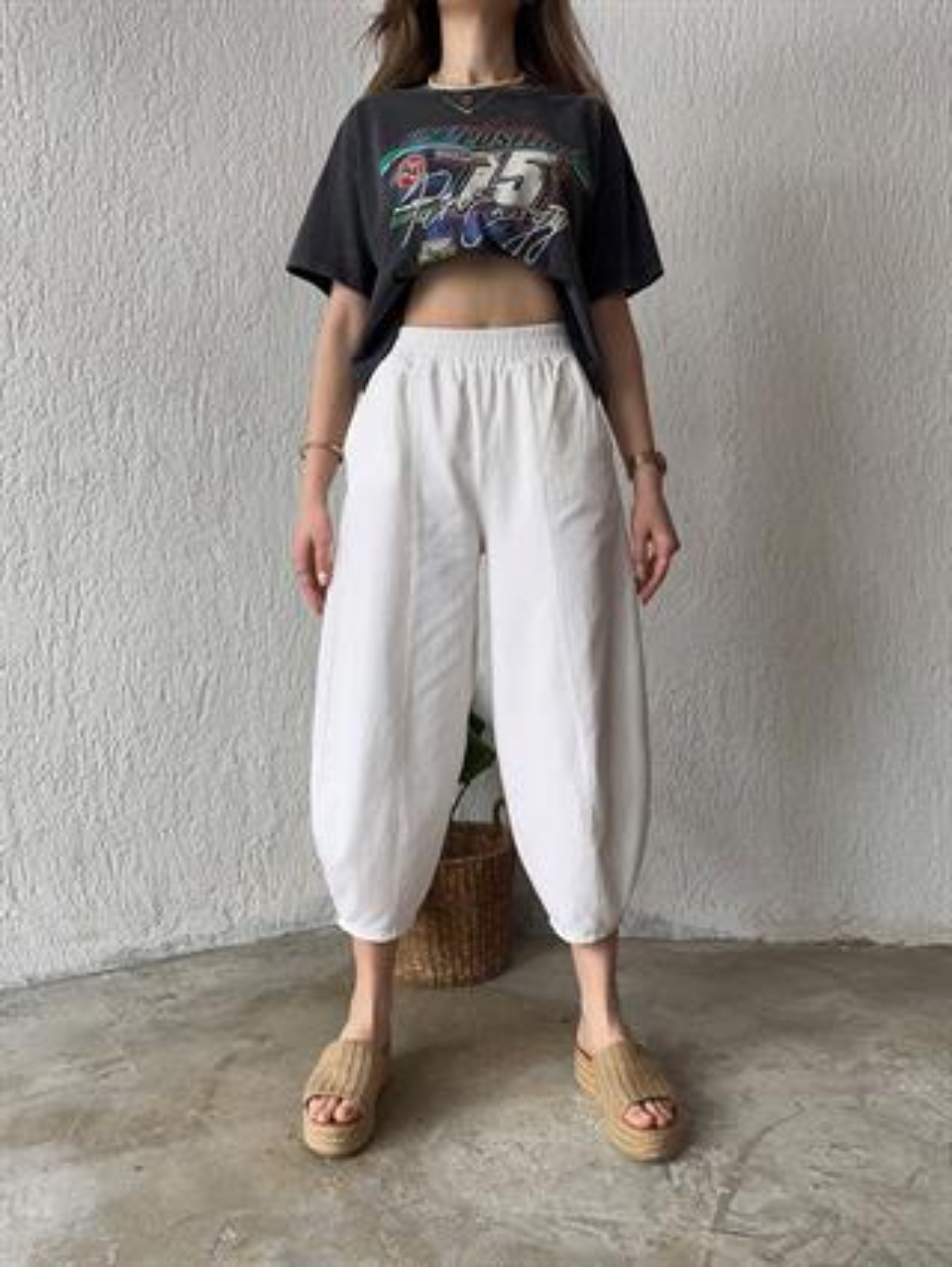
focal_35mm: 24
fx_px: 879
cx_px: 476
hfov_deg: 56.9
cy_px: 634
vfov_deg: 71.6
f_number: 1.78
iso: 100
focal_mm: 6.86
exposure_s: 1/121
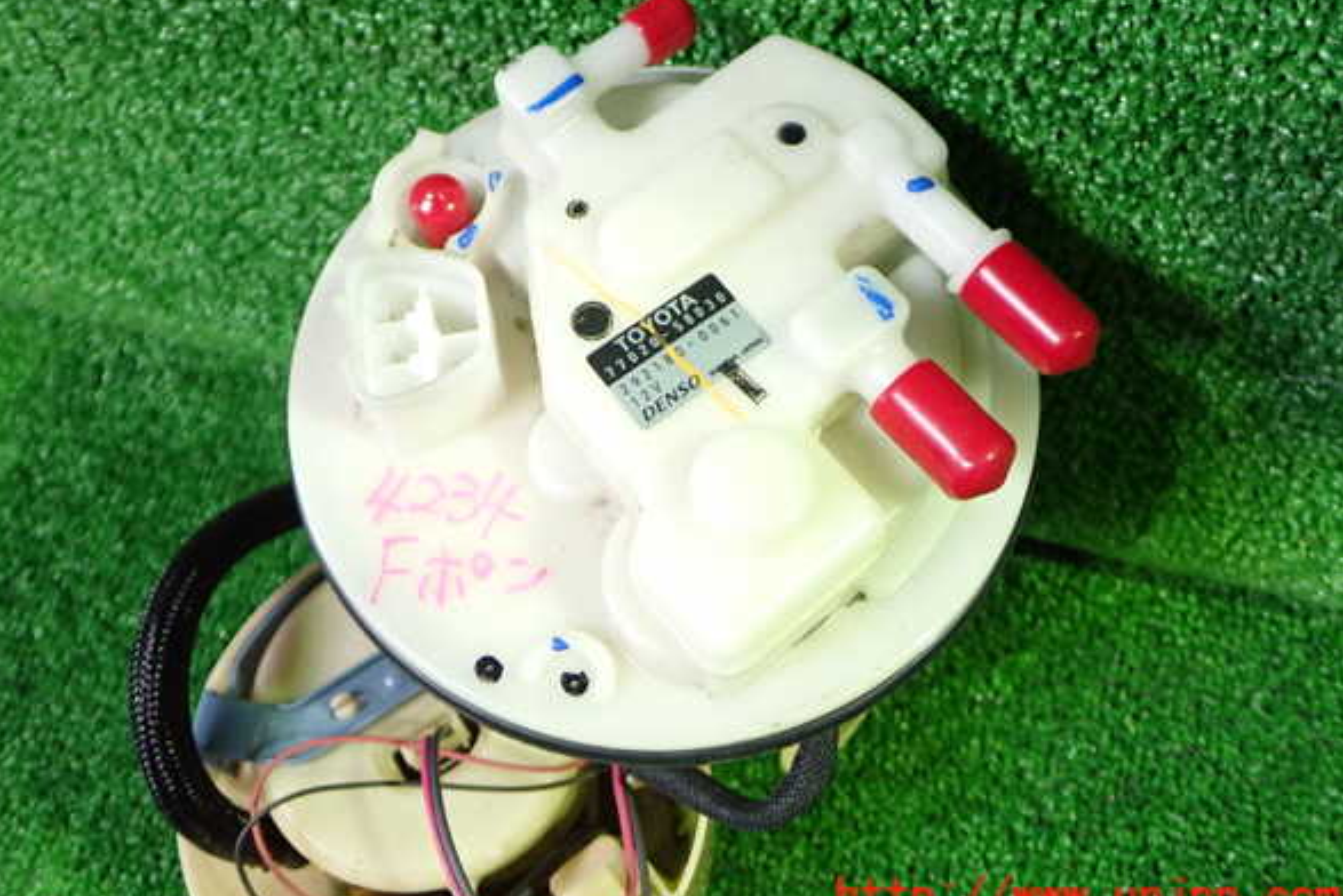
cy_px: 414
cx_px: 666
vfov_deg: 38.9
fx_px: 1269
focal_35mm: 34
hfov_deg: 55.8
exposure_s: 1/30
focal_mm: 5.79
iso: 500
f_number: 2.4
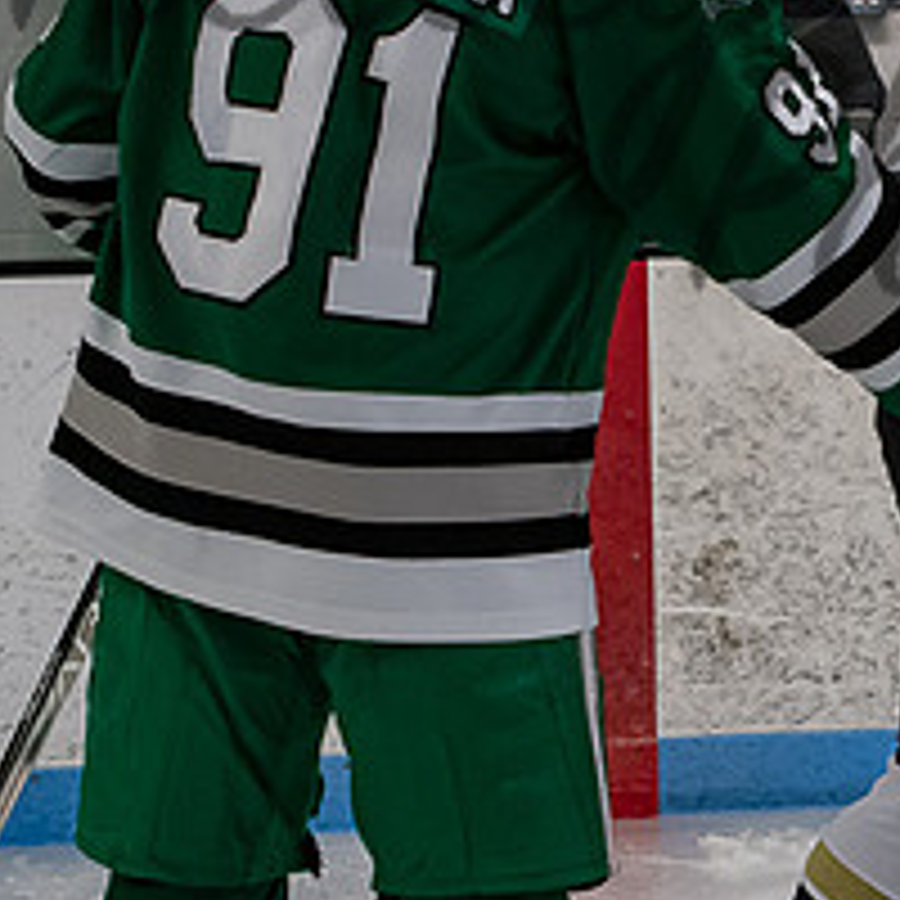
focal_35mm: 166
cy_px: 171
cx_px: 945
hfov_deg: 10.4
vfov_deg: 10.5
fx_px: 4883
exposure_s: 1/250
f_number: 4
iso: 1250
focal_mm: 38
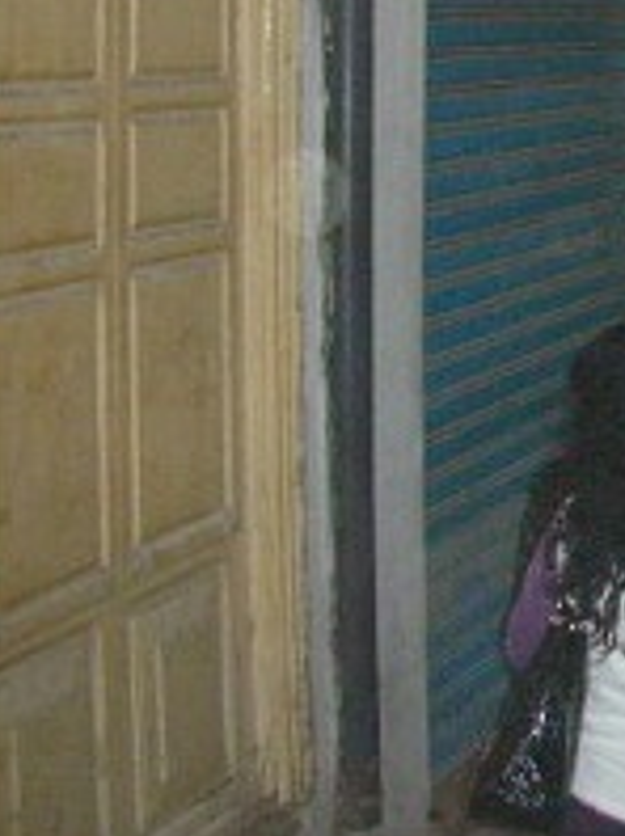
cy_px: 97
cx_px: 1001
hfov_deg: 15.6
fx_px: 2051
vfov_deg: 22.5
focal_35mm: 85
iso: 200
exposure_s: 1/60.1
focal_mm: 5.8
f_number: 3
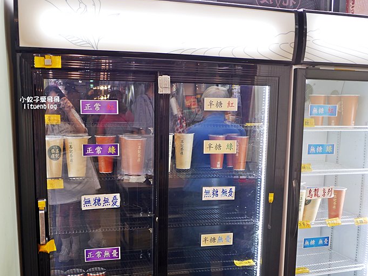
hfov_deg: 45.7
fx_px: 436
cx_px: 197
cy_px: 189
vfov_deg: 34.8
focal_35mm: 41
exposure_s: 1/60
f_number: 2.5
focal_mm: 14
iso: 250
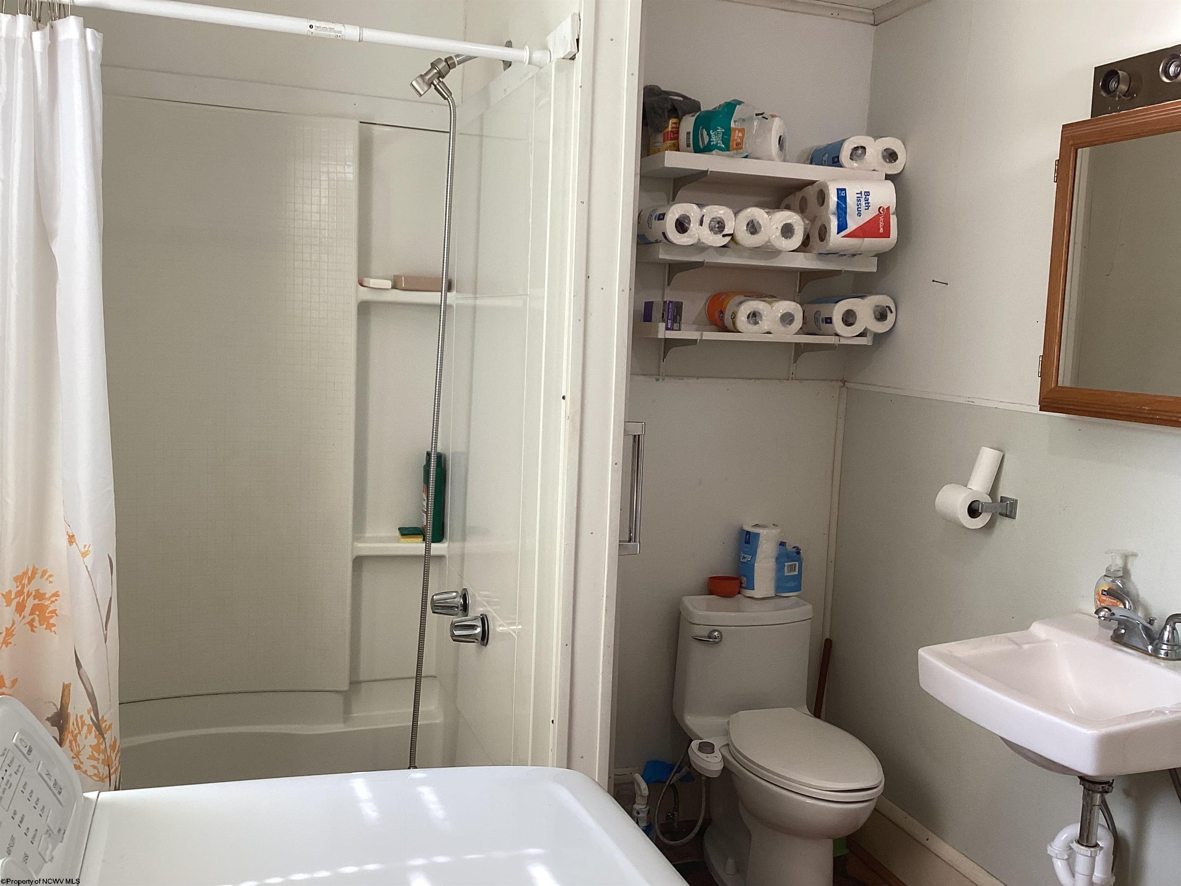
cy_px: 443
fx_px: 1058
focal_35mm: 31
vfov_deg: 45.4
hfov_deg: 58.4
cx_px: 590
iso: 50
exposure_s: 1/60
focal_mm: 3.3
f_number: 2.4
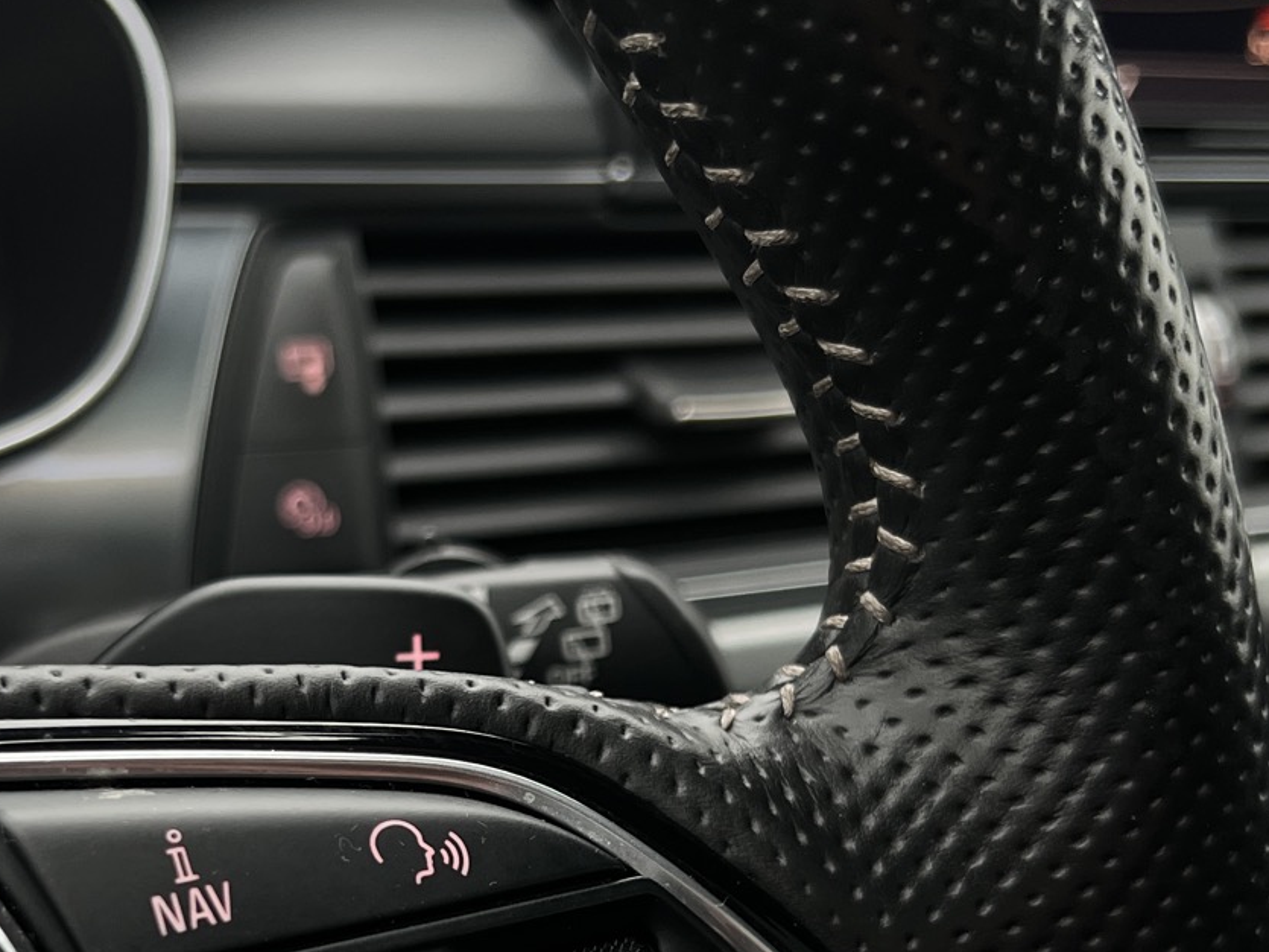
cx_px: 445
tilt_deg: -29.8
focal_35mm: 59
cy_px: 805
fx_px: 2163
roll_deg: -5.3
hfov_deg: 32.5
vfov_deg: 24.3
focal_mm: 5.7
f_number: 1.5
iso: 100
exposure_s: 1/62
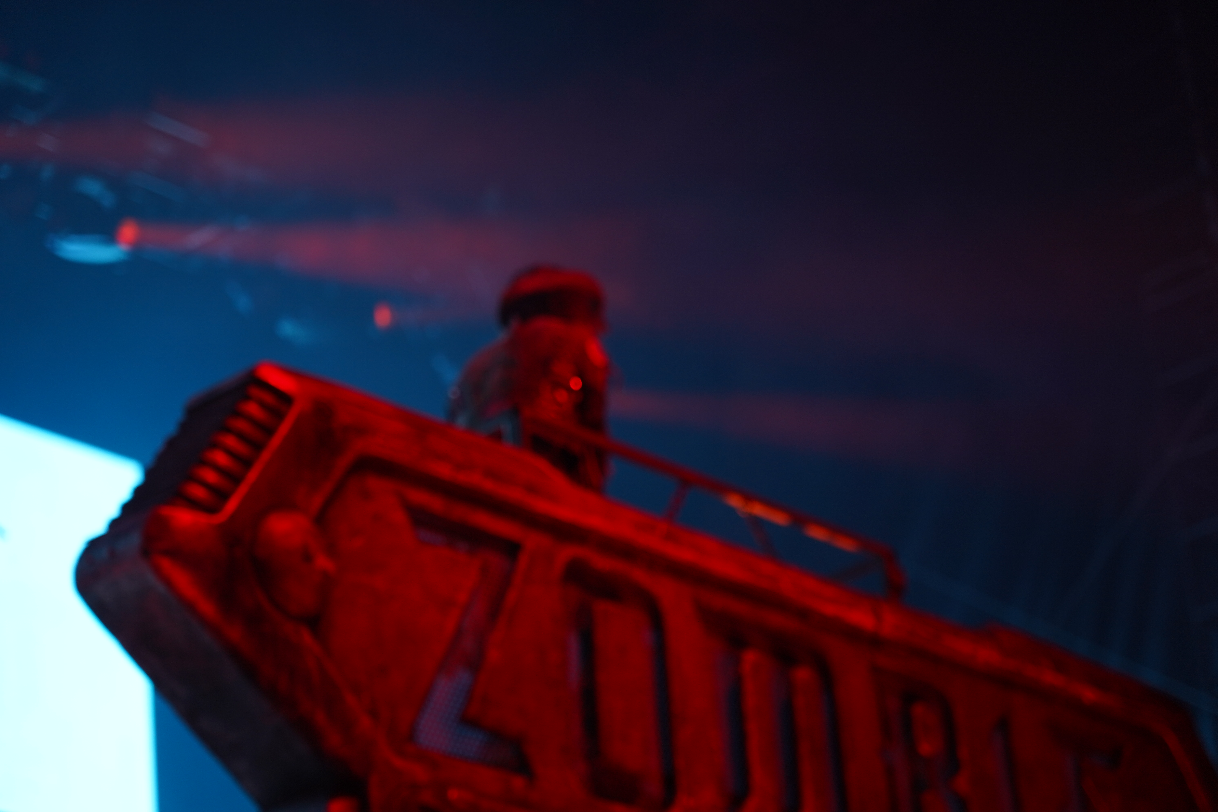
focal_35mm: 105
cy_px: 406
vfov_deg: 13.0
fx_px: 3552
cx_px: 609
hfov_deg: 19.5
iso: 640
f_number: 4
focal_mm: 105
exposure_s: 1/125
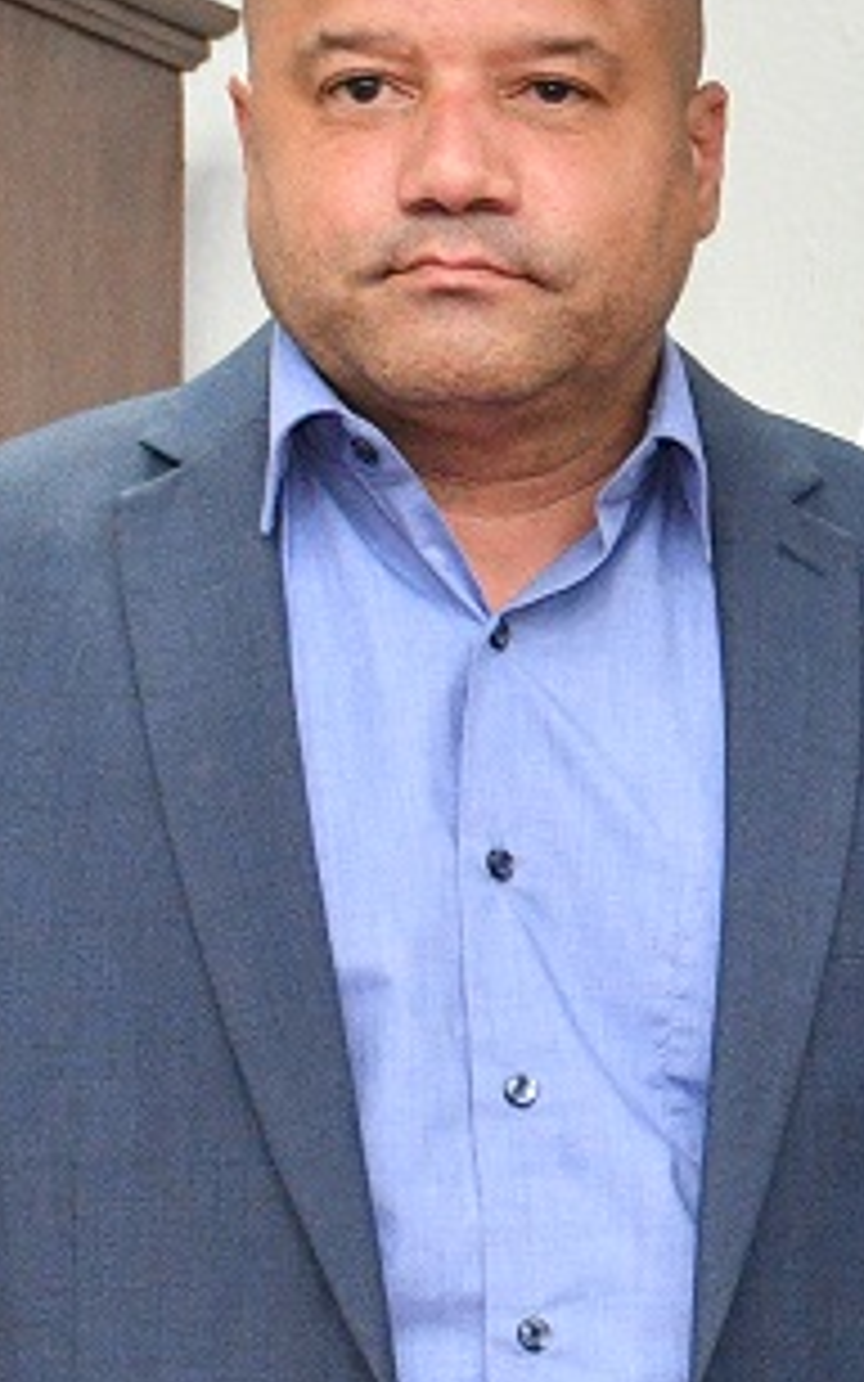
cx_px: 2390
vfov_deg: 8.7
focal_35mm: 240
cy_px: 995
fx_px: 9038
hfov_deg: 5.2
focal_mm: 35
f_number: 5
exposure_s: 1/100
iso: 1600
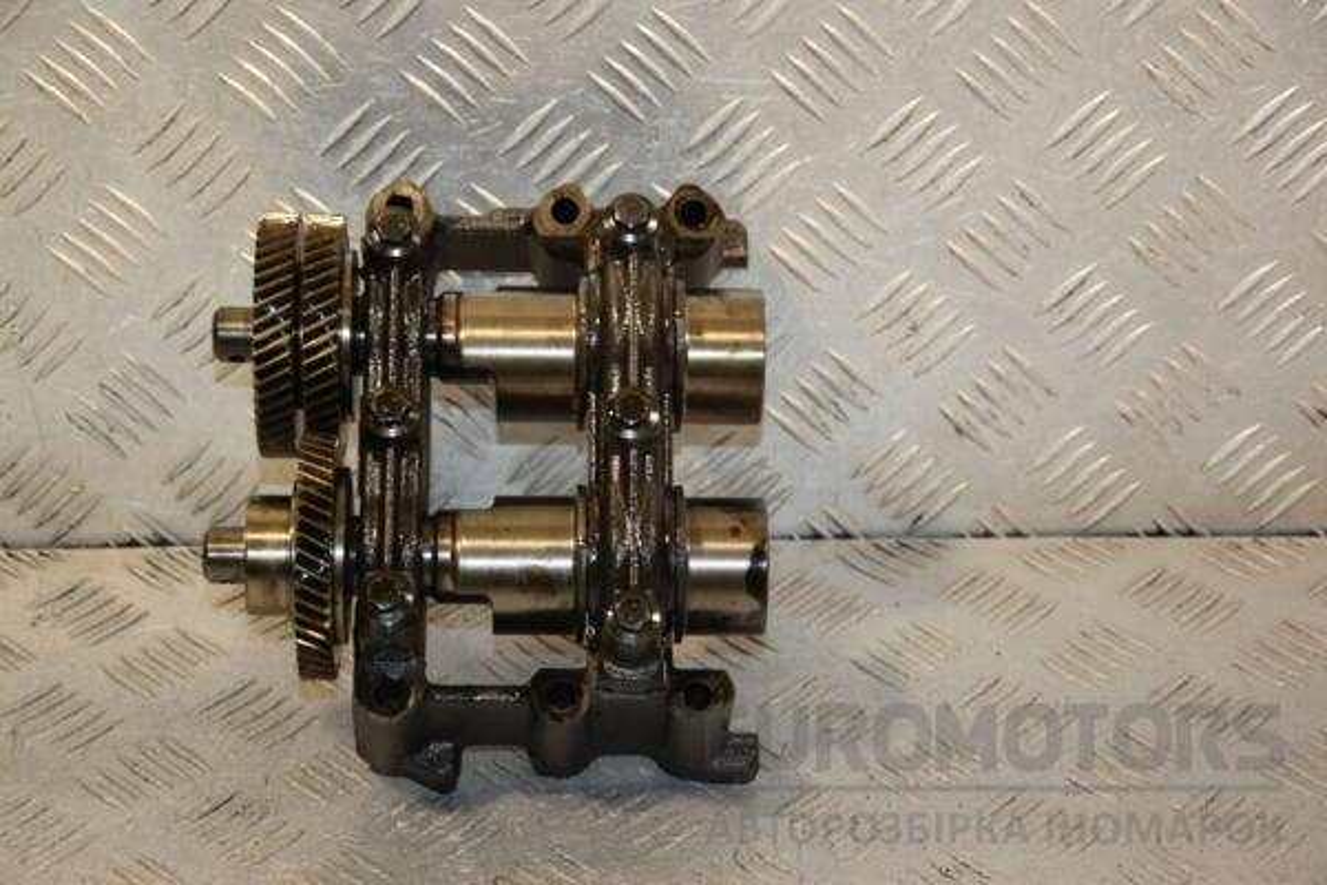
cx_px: 664
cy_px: 442
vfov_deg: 14.7
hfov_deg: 21.9
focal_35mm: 93
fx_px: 3428
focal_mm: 62
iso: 800
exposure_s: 1/200
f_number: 5.6
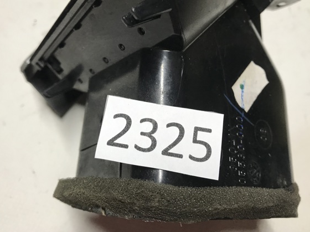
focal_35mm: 32
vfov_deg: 44.1
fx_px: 286
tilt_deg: -66.2
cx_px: 154
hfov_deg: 56.9
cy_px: 106
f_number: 1.8
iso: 32
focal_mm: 3.99
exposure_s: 1/33
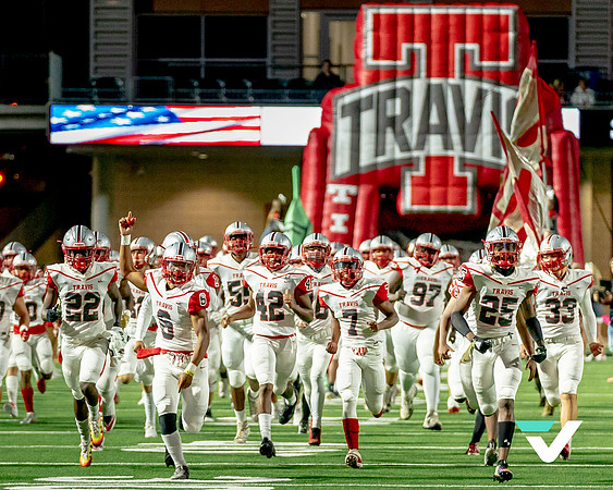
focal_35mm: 334
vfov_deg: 4.6
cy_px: 321
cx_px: 209
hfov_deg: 5.8
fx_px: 6056
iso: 4000
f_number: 2.8
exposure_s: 1/1500
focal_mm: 159
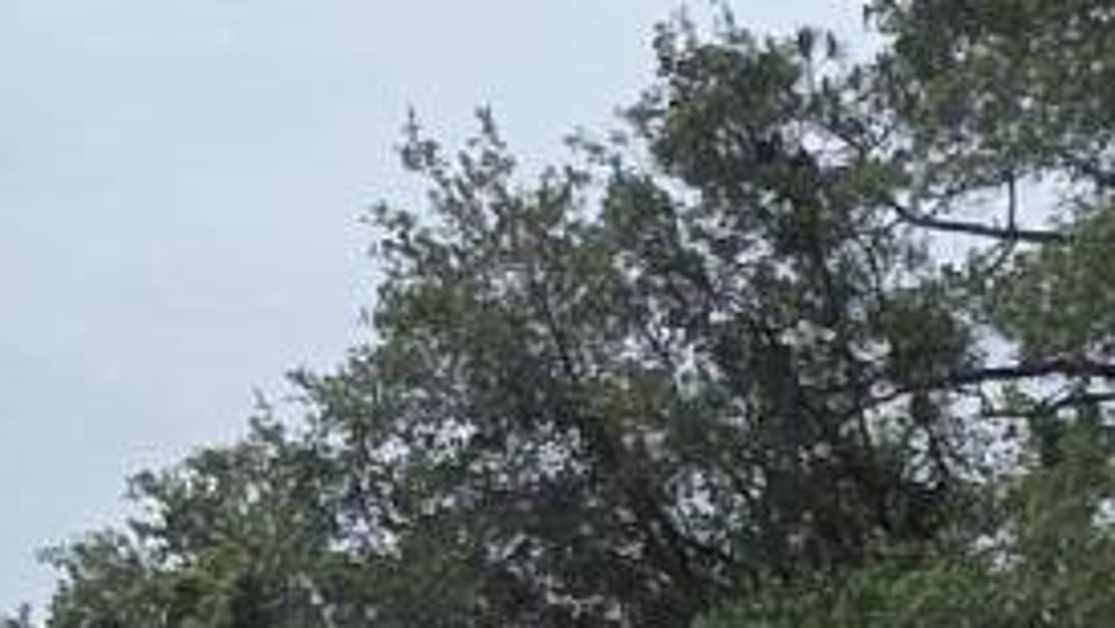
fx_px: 3047
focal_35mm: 103
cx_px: 572
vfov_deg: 11.1
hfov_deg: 20.7
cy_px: 1082
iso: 40
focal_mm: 2.2
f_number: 1.9
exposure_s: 1/1794
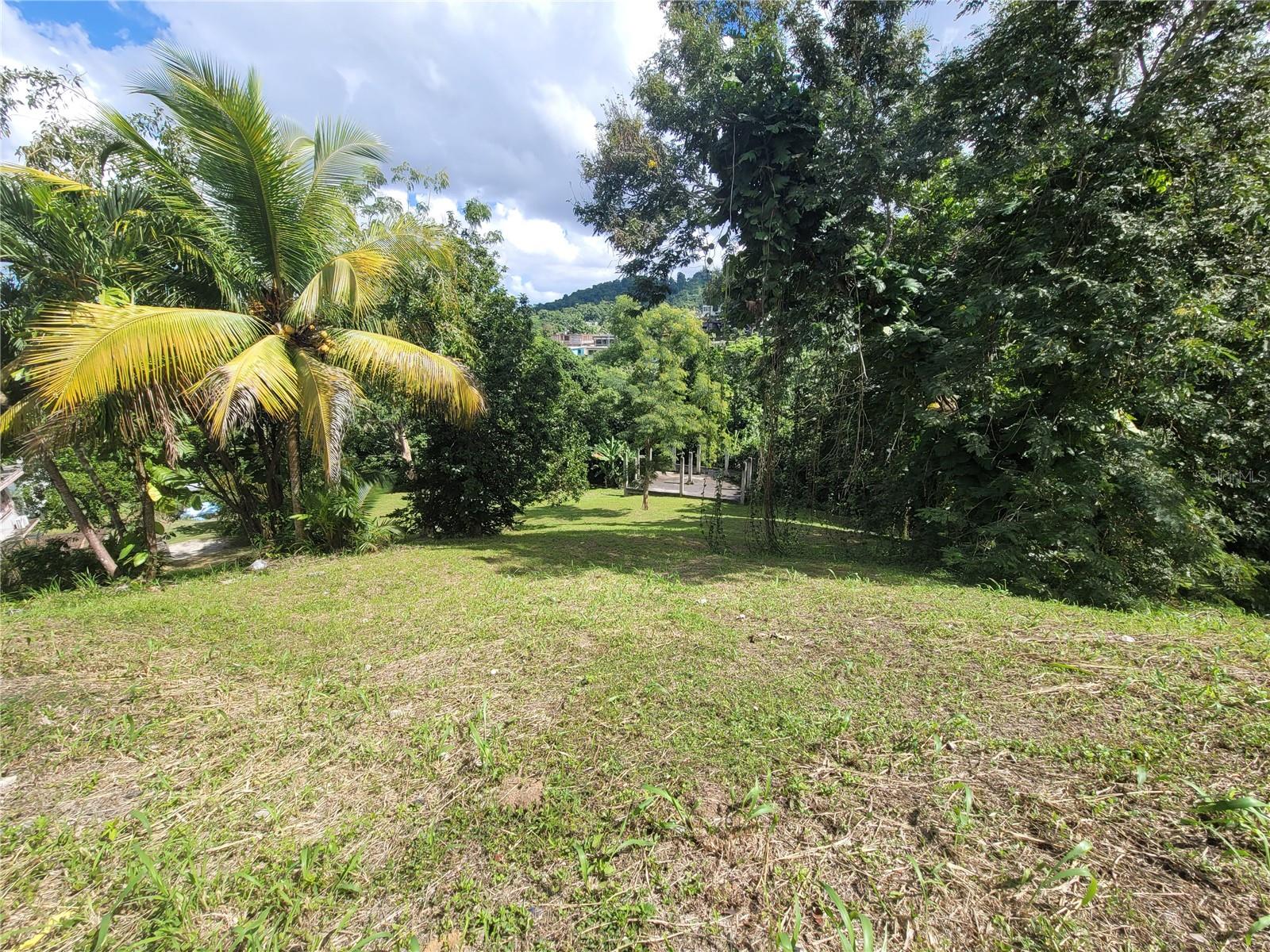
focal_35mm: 13
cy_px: 476
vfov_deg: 89.9
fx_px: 477
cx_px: 635
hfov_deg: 106.2
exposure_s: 1/1235
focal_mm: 2.2
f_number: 2.2
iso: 64
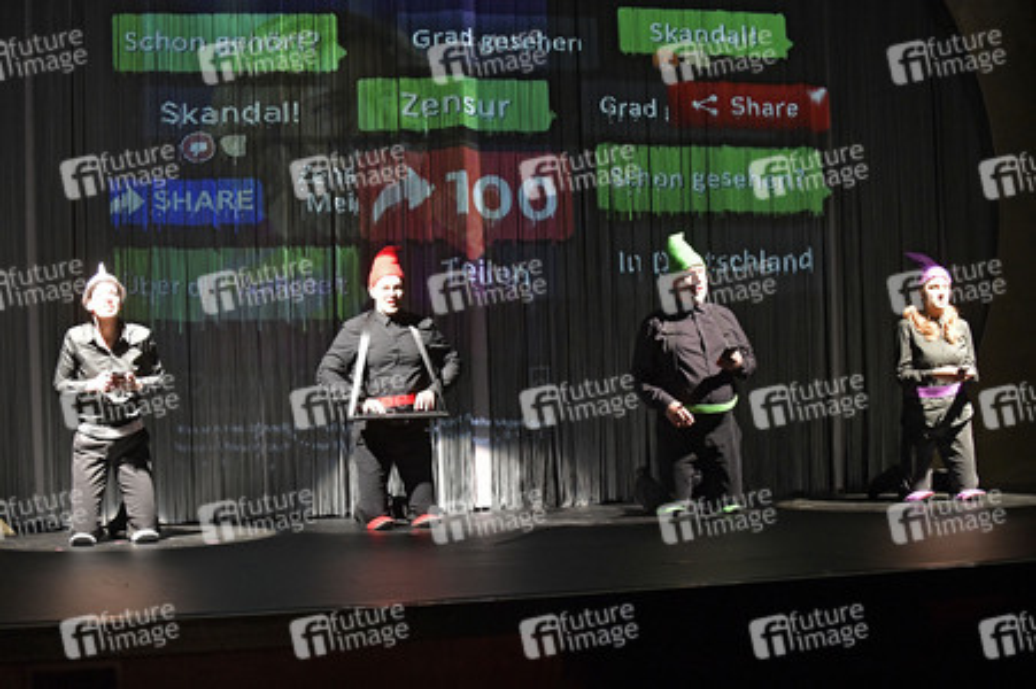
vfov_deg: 19.4
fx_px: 2013
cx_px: 518
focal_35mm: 70
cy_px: 344
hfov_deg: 28.9
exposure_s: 1/40
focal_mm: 70
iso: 4000
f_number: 4
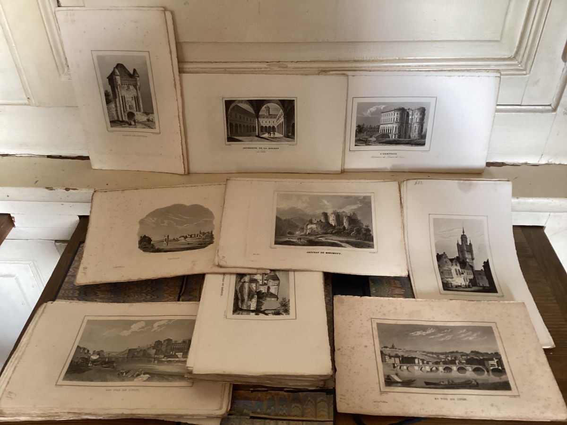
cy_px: 212
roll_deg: -2.3
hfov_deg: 58.4
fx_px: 508
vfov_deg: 45.4
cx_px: 284
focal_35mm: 31
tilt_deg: -39.0
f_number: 2.4
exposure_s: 1/50
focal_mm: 3.3
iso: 125
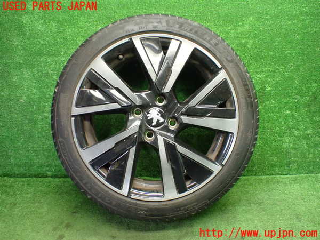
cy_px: 120
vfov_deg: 46.8
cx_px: 160
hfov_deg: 60.0
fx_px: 277
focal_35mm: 30
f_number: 2.3
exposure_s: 1/80
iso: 800
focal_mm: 5.4
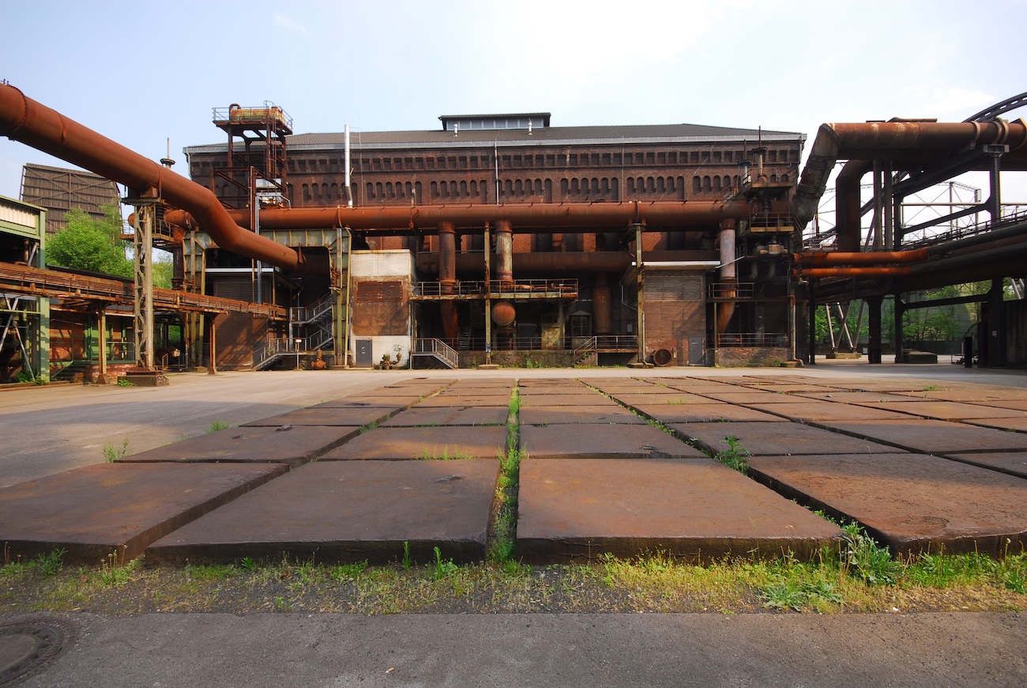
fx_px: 428
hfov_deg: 100.3
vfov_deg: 77.5
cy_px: 344
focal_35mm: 15
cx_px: 514
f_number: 8
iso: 100
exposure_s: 1/60
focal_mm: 10
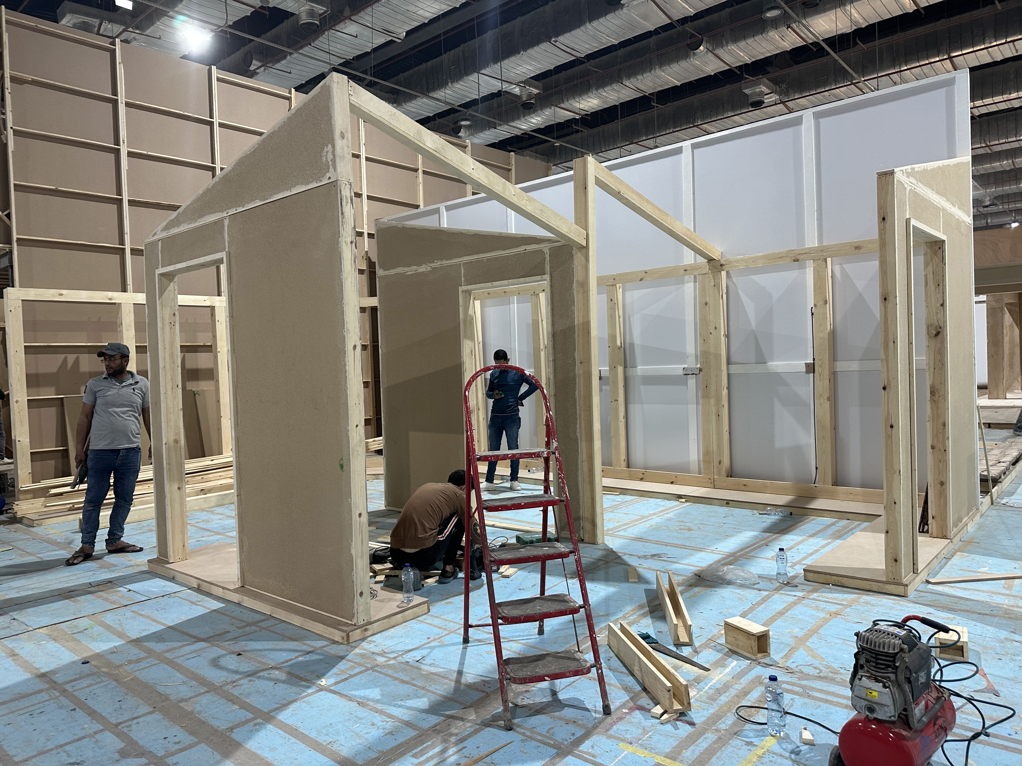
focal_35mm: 24
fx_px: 709
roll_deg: +2.5
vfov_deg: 56.8
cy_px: 383
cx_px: 511
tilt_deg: -1.3
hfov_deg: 71.6
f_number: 1.78
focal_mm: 6.86
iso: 160
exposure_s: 1/50
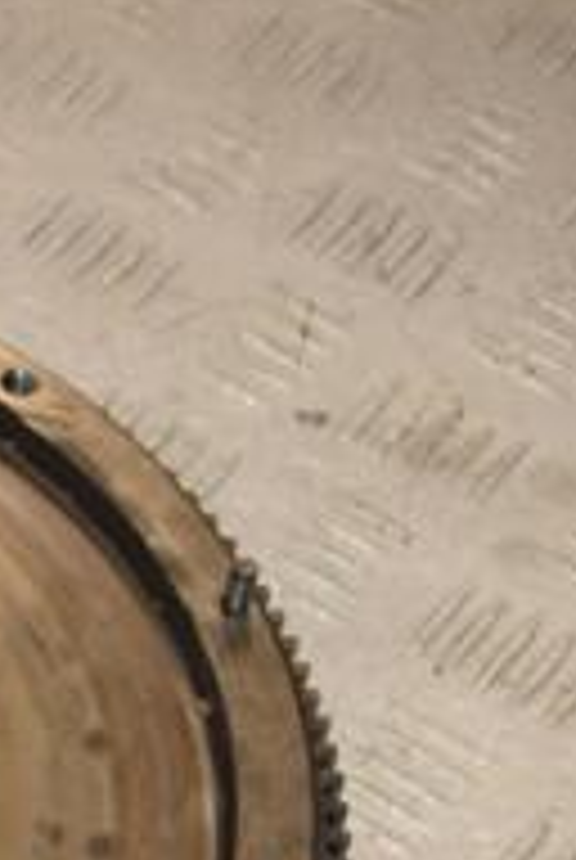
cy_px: 801
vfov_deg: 14.4
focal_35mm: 141
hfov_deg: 9.3
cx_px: -490
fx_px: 3372
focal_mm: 30
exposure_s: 1/200
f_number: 6.3
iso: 800
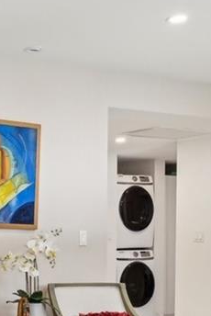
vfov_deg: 30.4
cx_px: -135
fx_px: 570
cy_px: 241
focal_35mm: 65
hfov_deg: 17.9
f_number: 7.1
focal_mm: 14
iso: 110
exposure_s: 1/13
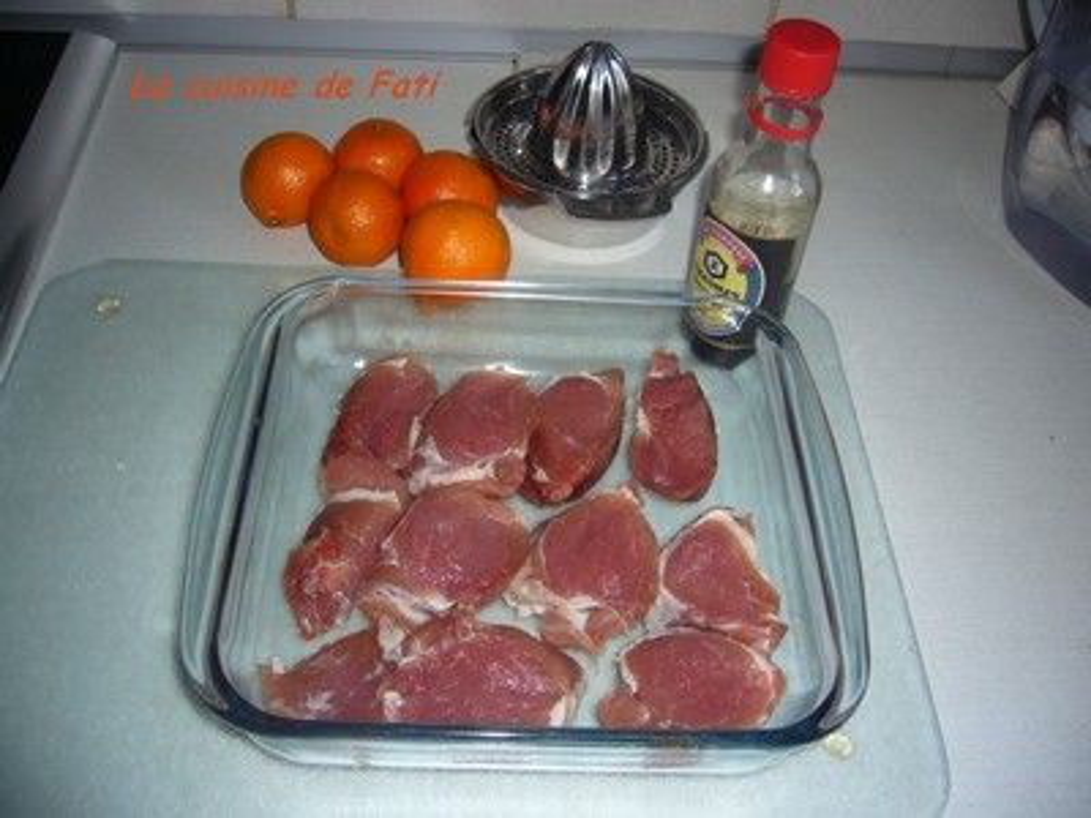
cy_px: 409
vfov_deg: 40.7
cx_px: 546
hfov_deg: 52.6
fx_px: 1103
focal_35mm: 35
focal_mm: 5.8
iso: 100
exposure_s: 1/60
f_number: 2.8
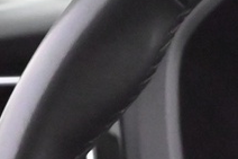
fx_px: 2068
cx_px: 440
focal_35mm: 313
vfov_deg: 4.3
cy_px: 342
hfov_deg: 6.4
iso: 16000
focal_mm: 41
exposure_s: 1/60
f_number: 5.6
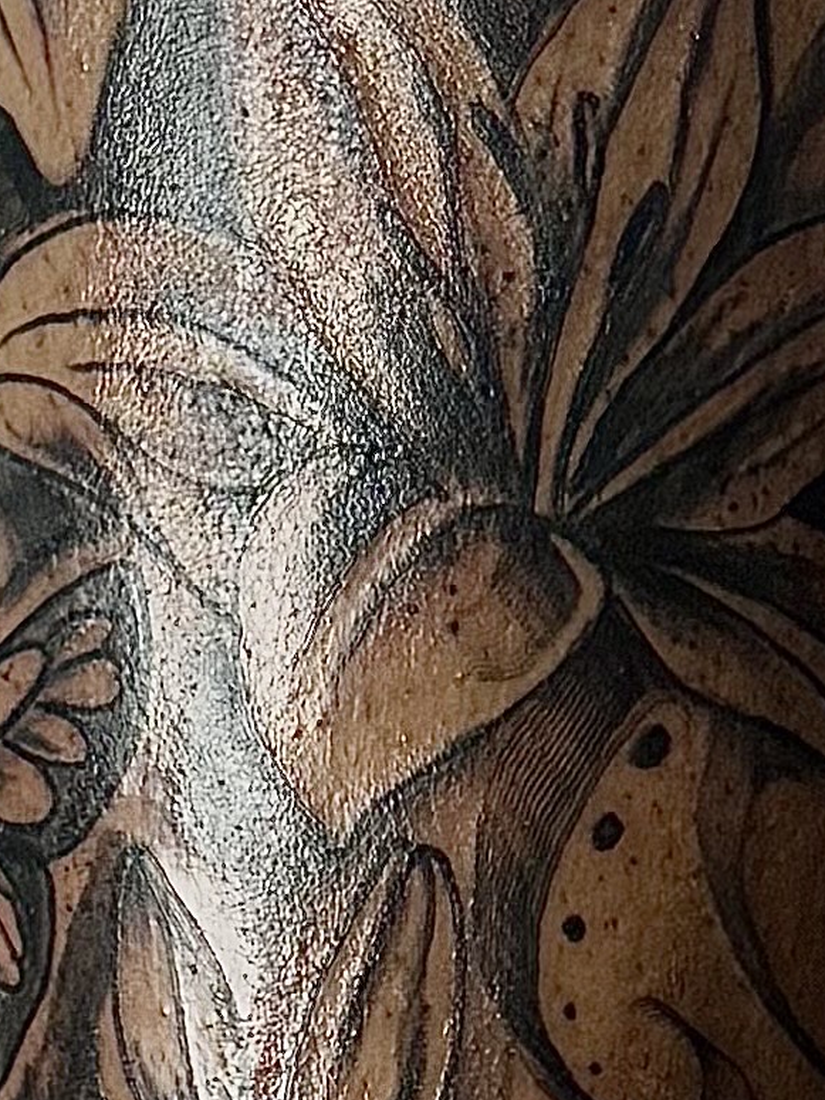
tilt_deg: -43.6
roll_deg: -3.9
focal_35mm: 177
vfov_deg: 11.1
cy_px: 1141
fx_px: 5626
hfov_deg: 8.3
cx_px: 978
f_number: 1.78
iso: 250
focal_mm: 6.76
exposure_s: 1/60
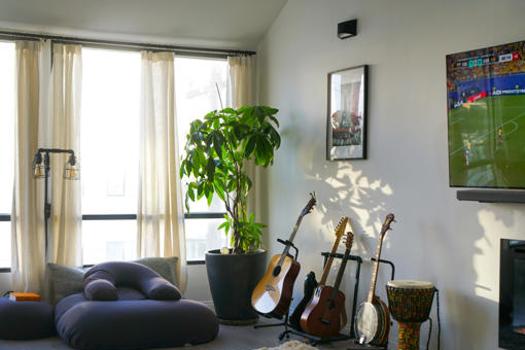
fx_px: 787
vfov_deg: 25.0
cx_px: 214
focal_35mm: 54
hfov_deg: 36.8
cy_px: 213
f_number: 4
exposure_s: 1/60
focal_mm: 29
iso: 100
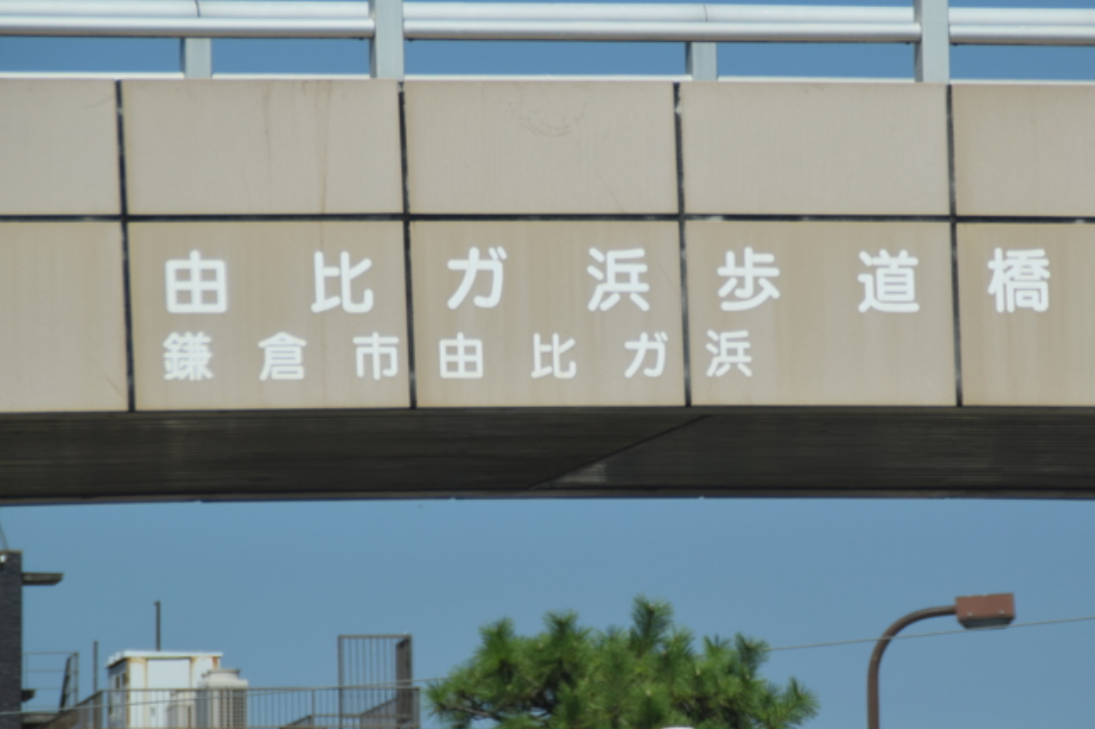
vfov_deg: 3.7
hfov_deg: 5.6
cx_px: 575
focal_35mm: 370
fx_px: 11248
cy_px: 323
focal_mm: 200
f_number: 6.3
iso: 320
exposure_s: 1/2000
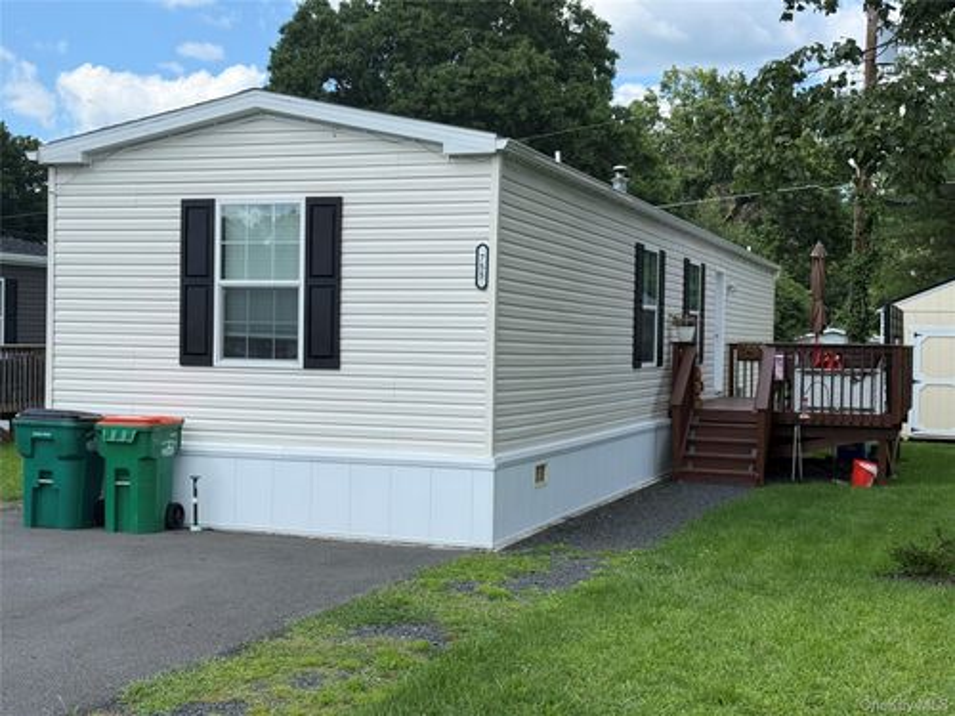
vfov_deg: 30.3
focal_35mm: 48
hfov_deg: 39.7
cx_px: 478
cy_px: 358
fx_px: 1324
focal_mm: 6.76
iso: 64
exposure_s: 1/3704
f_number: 1.78
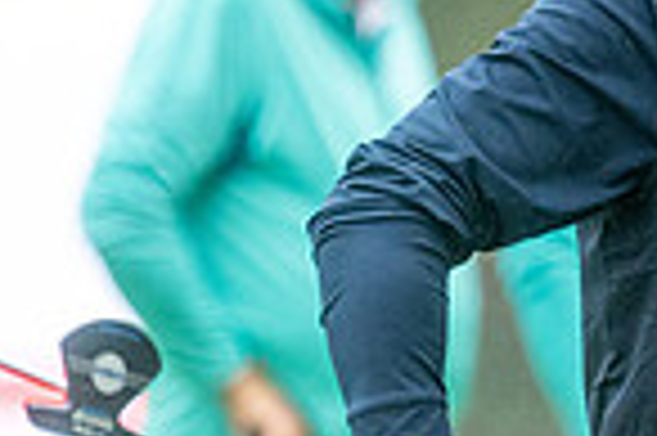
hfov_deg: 1.2
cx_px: 1260
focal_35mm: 1792
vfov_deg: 0.8
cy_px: 346
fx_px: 32667
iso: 800
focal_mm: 300
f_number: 4
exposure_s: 1/1600
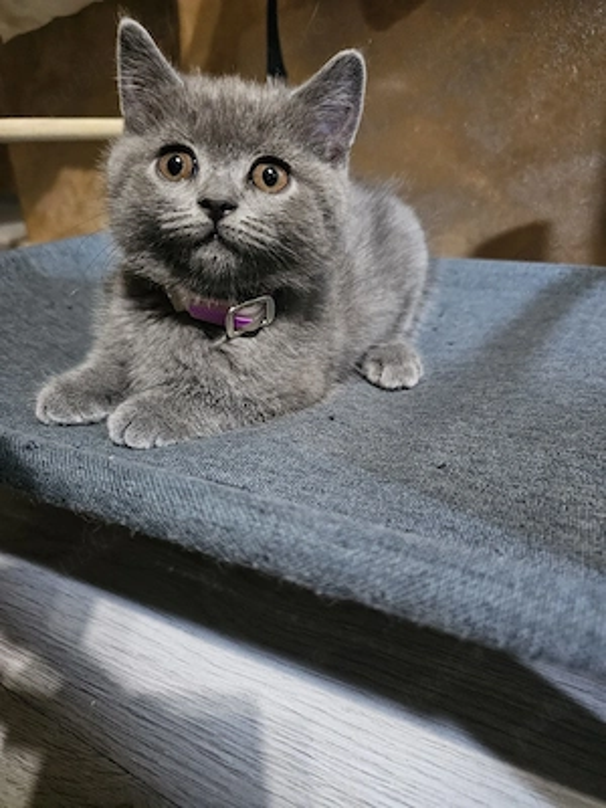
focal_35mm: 23
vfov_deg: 73.9
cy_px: 404
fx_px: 537
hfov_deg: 58.9
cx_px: 303
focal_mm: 6.3
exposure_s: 1/25.1
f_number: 1.7
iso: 1000
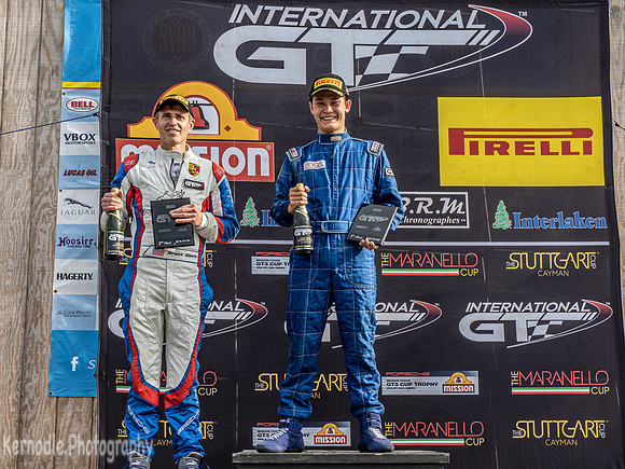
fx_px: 1011
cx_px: 312
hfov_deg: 34.3
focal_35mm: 56
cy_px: 234
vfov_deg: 26.1
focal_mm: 28
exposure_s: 1/60
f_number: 14
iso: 200
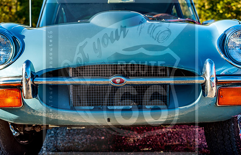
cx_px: 125
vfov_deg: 15.5
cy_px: 83
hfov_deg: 23.8
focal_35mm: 86
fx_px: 571
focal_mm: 55
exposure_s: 1/160
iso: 160
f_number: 6.3
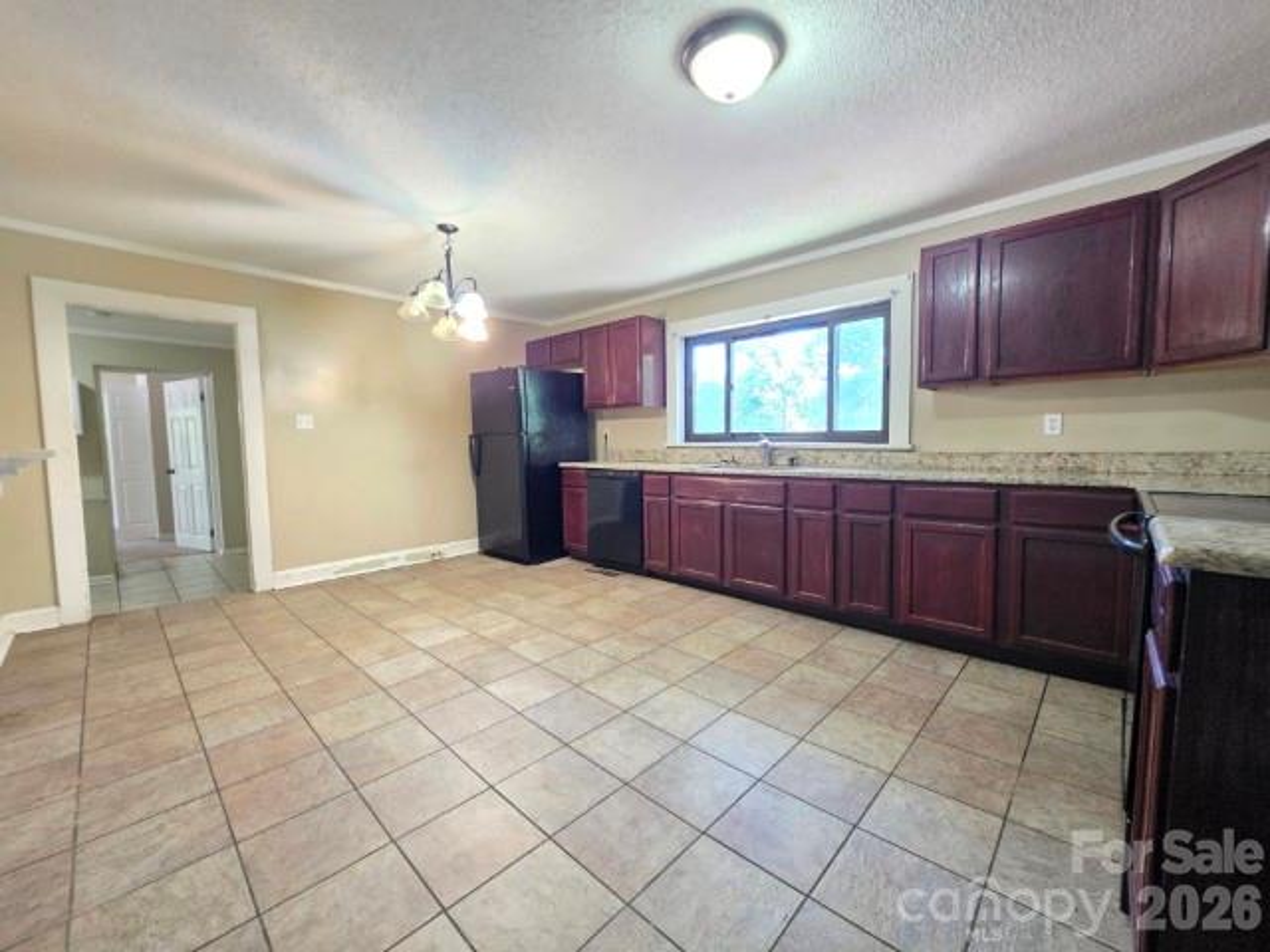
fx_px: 477
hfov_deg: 106.2
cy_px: 476
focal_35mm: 13
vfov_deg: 89.9
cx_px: 635
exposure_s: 1/60
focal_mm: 2.2
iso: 1000
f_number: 1.9
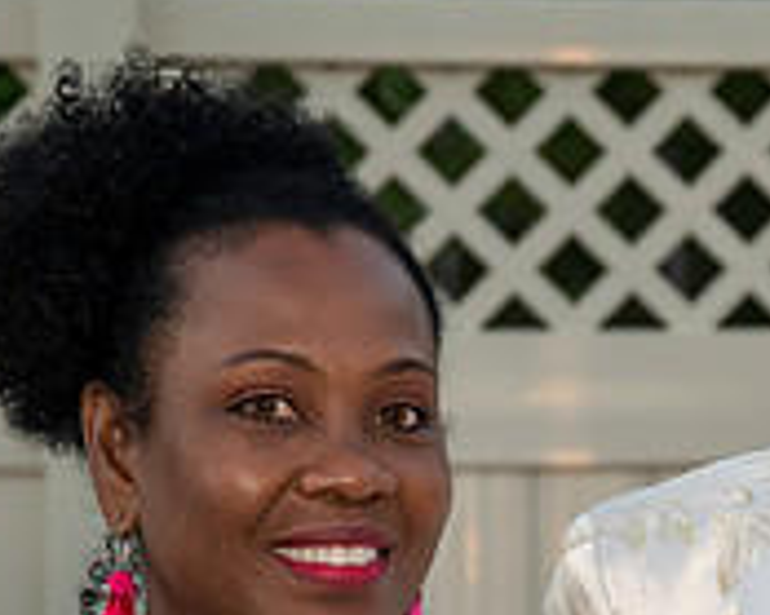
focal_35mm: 260
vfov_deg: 5.9
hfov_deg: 7.4
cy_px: 828
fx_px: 5922
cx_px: 969
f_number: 3.5
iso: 400
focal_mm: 44
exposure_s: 1/250
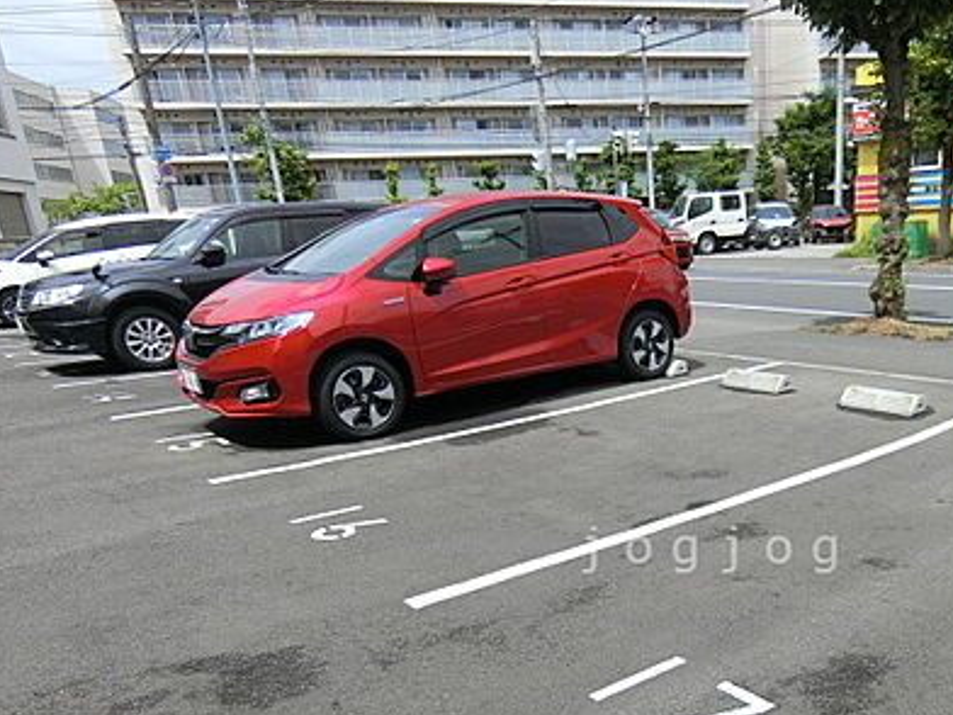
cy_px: 550
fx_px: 853
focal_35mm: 31
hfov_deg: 55.5
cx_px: 715
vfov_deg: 43.7
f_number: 6.9
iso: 80
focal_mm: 4.06
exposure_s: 1/320
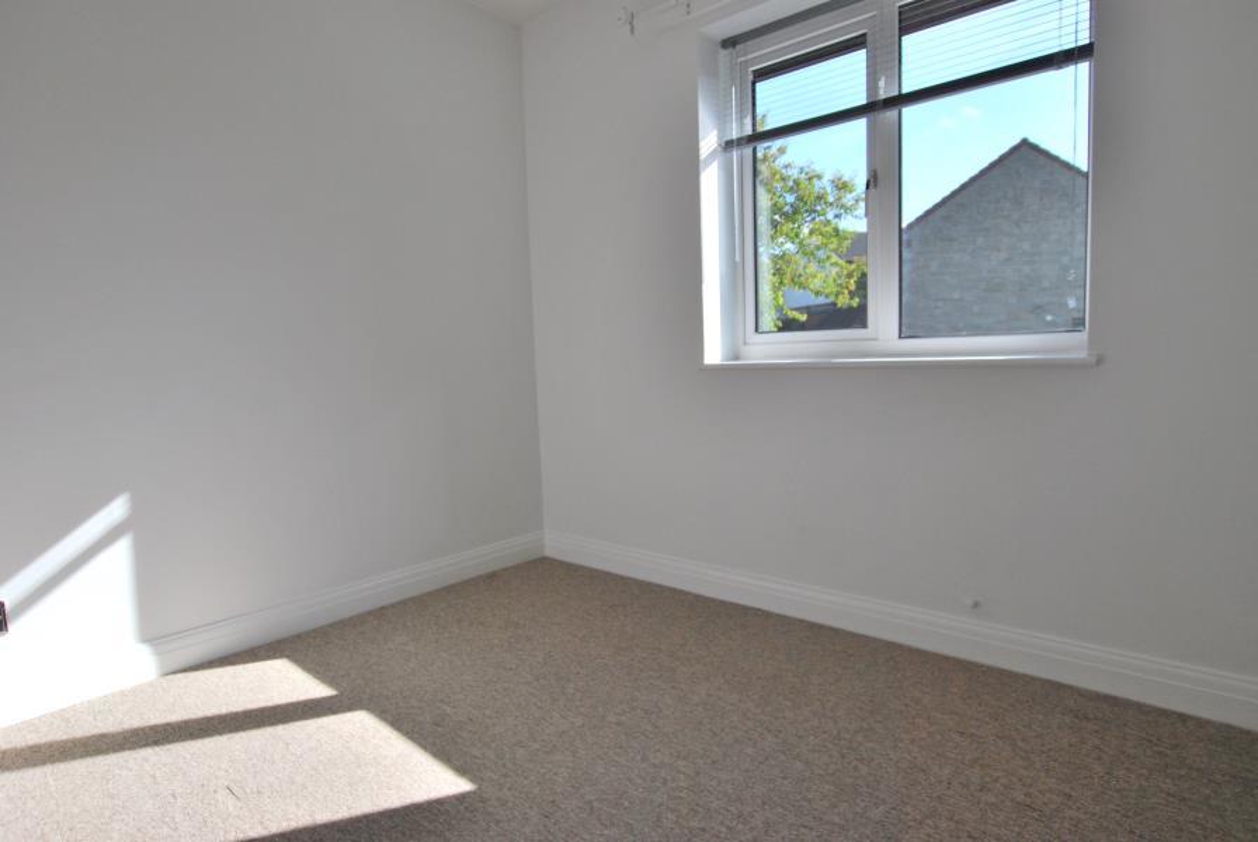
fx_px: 682
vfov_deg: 63.4
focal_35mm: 20
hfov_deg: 85.3
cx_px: 629
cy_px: 421
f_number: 5.6
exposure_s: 1/640
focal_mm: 13
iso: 400
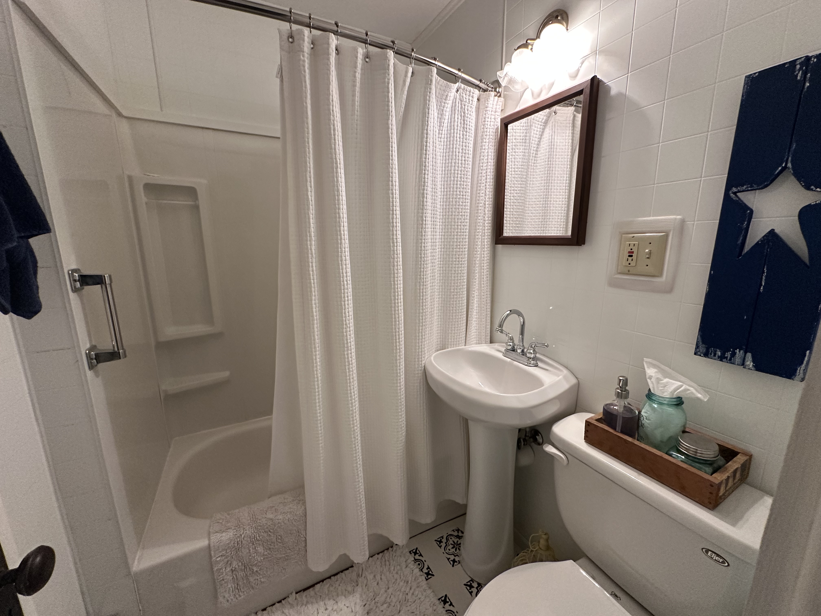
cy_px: 308
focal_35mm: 14
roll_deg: +0.3
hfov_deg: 102.1
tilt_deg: -10.3
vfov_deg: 85.7
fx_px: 332
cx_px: 410
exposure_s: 1/120
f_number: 2.2
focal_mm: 2.22
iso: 250
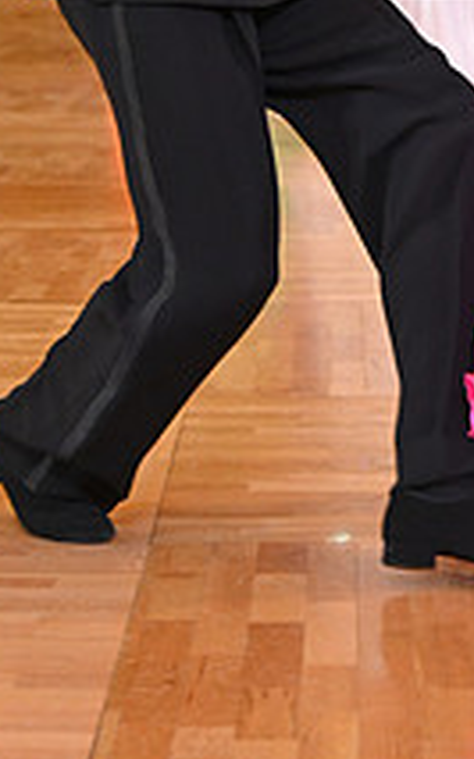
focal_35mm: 161
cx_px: 579
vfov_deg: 12.7
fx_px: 3330
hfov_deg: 8.1
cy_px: -121
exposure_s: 1/400
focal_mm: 58
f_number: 4
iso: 1600
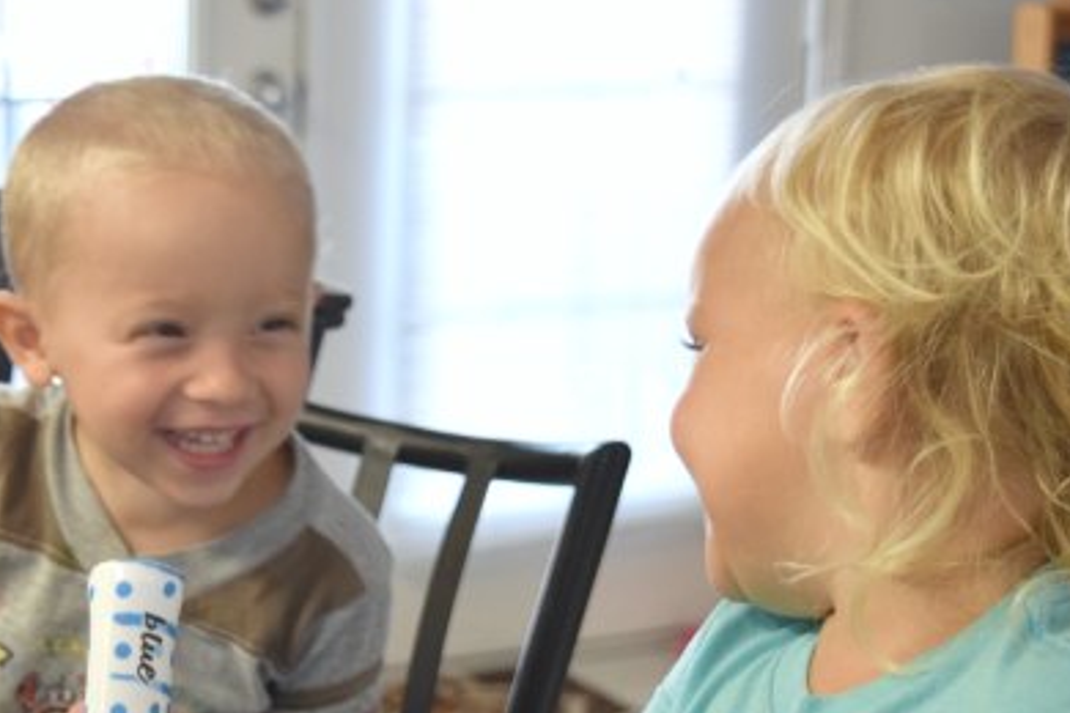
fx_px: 2883
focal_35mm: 97
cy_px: 522
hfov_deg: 20.9
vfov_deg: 14.1
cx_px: 294
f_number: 4.8
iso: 800
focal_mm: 36
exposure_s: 1/80
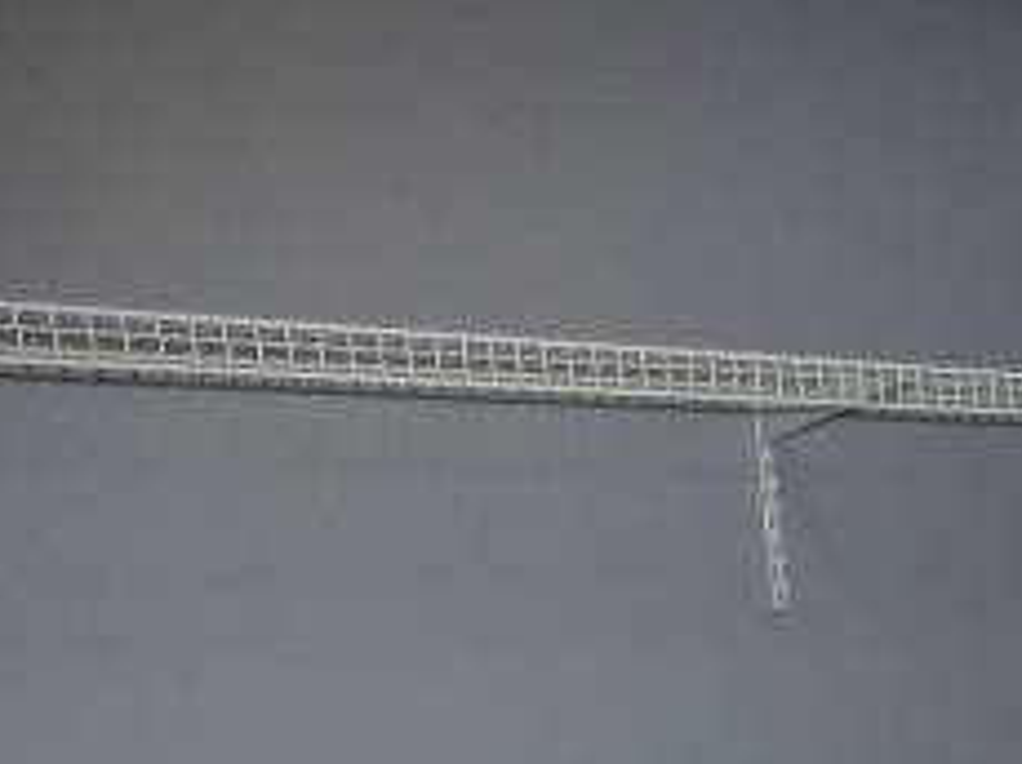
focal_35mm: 58
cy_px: 1070
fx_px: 1711
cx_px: 1402
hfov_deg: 26.8
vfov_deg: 21.9
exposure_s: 1/60
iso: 100
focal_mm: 3.58
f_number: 2.8
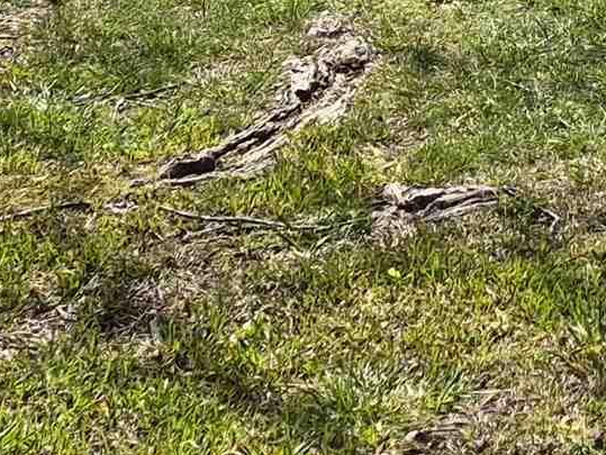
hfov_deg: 14.0
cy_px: -683
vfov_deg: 9.8
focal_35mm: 131
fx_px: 2295
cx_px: 948
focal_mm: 5.4
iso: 80
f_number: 1.8
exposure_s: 1/5472
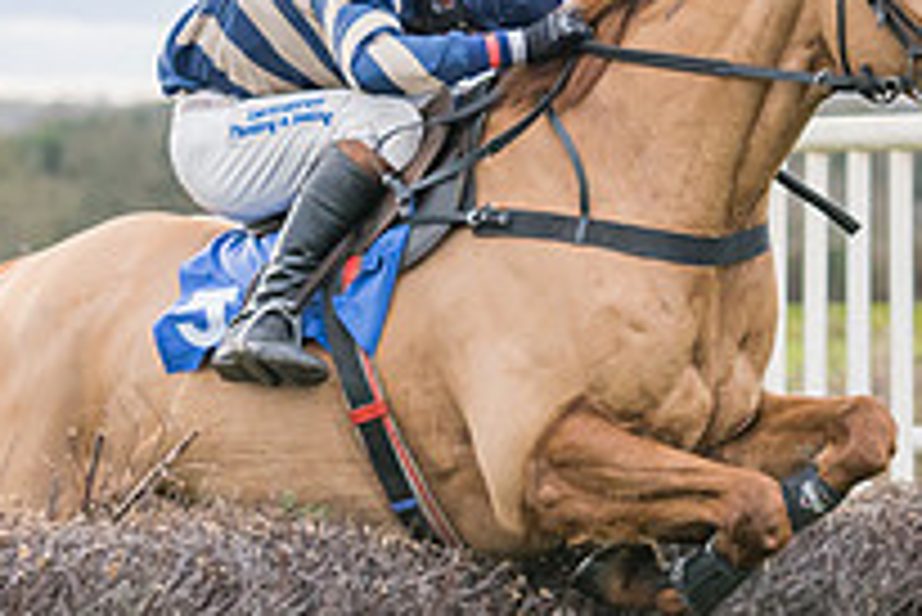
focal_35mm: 343
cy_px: 113
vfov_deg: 4.0
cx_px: 606
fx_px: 8791
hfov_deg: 6.0
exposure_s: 1/1000
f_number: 2.8
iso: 800
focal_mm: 83
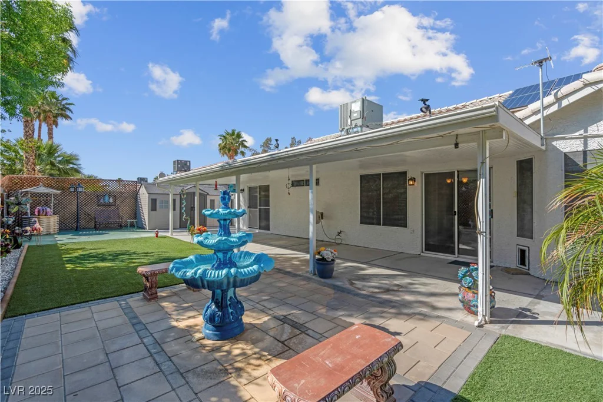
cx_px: 302
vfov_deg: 73.8
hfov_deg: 96.7
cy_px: 201
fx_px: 268
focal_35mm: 16
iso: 100
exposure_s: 1/160
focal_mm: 16
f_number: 9
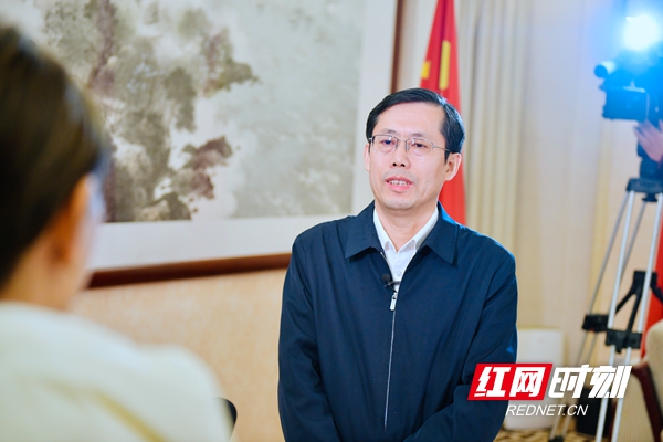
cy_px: 221
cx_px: 332
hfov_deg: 28.8
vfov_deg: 19.5
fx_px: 1289
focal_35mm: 70
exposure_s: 1/125
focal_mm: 70
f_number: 2.8
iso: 1250
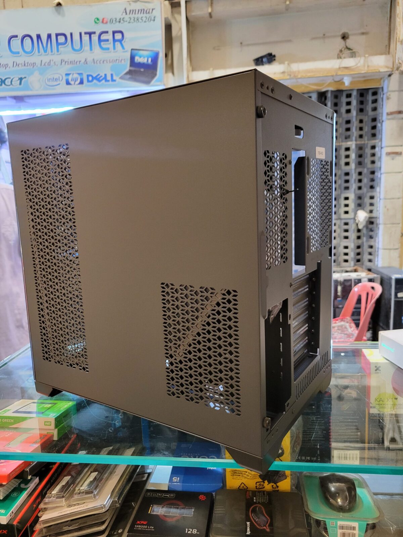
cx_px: 202
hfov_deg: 53.1
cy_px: 268
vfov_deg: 67.3
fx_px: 404
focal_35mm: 26
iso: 640
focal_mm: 5.4
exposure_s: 1/33
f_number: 1.8
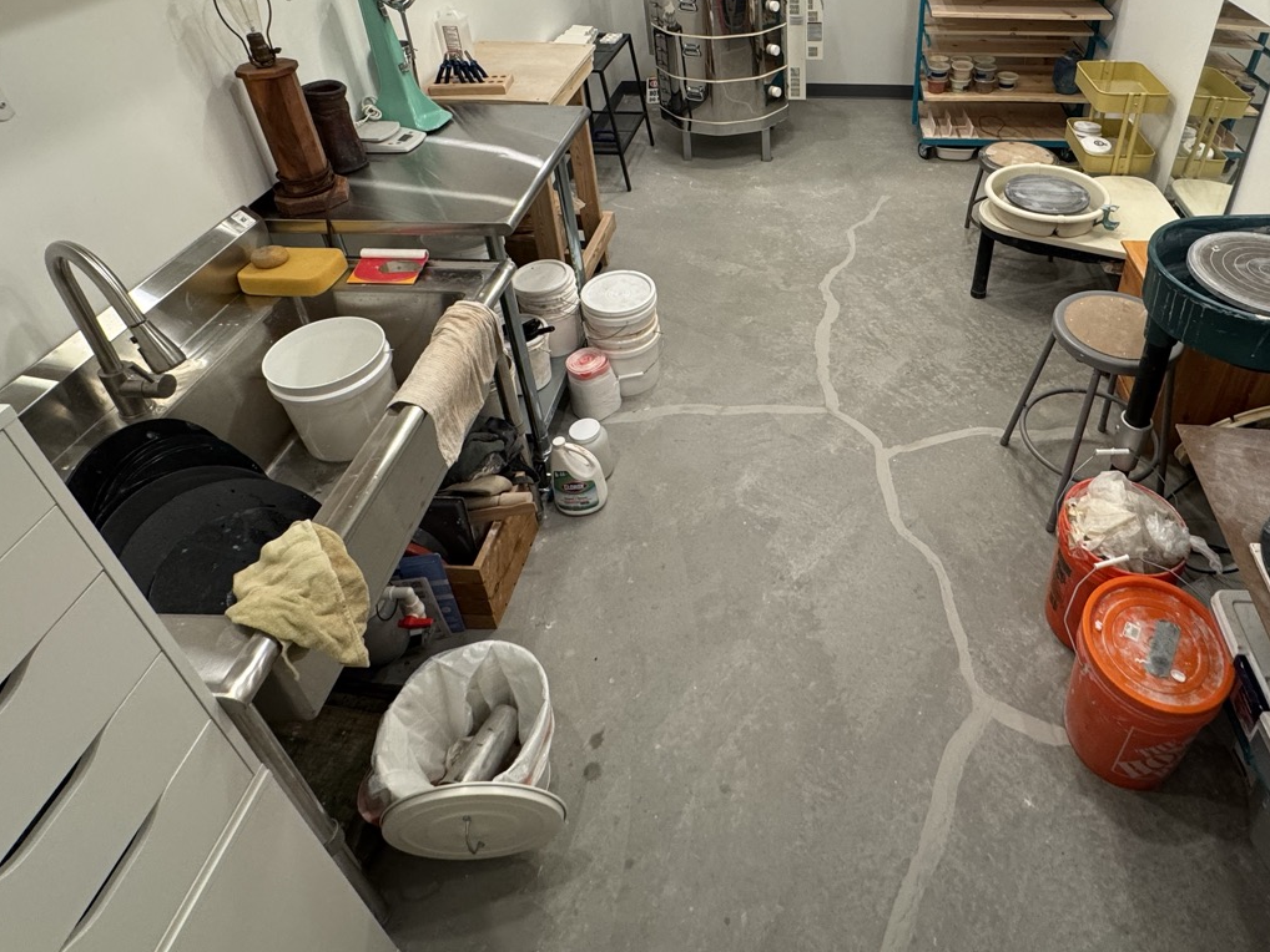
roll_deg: -1.6
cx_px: 831
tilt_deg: -32.5
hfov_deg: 74.4
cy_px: 254
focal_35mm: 22
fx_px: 807
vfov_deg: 58.4
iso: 200
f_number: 2.2
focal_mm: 2.22
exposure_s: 1/120
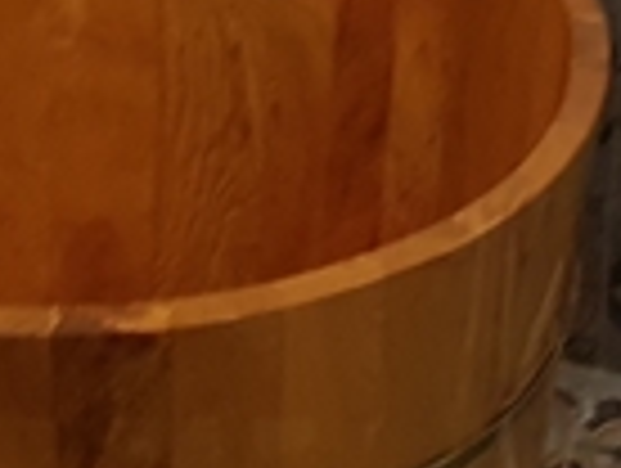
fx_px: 2498
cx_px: 171
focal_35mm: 139
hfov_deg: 14.1
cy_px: -277
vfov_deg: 10.3
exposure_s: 1/11
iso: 250
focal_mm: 4.2
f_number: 1.7
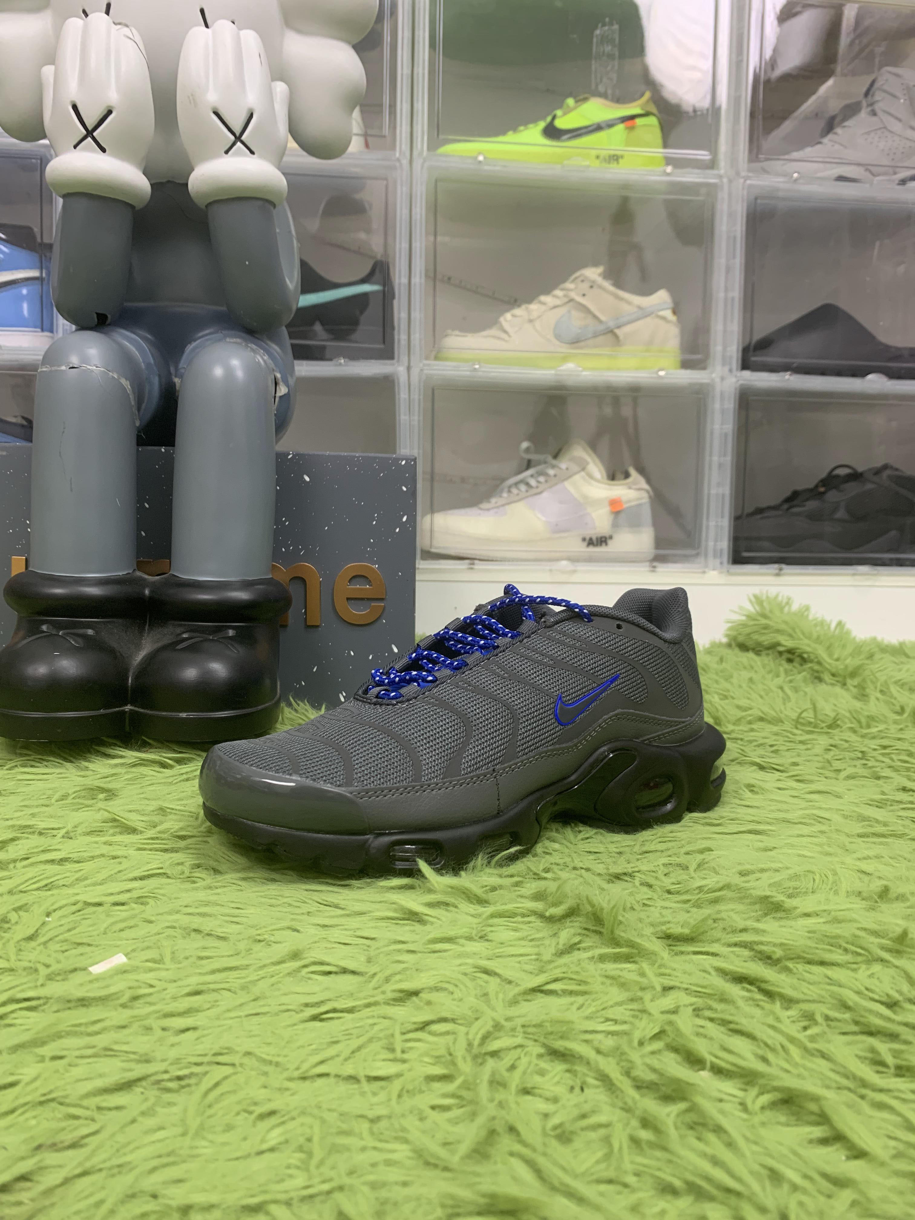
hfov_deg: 53.1
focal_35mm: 26
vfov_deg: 67.3
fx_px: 916
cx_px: 458
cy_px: 610
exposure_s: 1/60
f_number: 1.8
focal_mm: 4.25
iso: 100
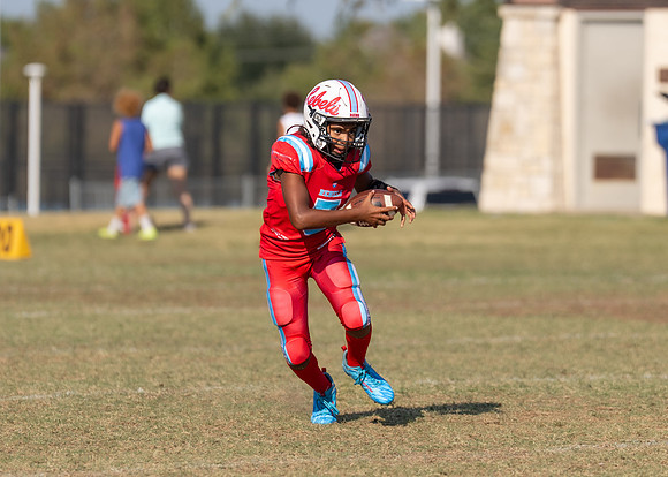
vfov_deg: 3.5
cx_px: 340
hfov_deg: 4.9
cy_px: 229
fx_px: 7881
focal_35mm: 415
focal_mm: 200
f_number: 3.2
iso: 125
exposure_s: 1/3200
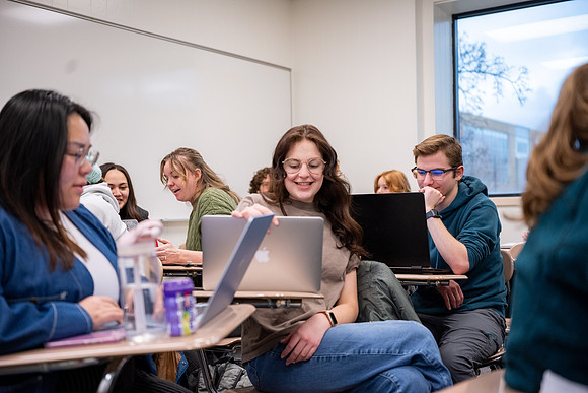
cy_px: 196
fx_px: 719
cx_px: 294
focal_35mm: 44
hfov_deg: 44.5
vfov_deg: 30.5
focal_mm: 44
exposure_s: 1/320
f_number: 2.8
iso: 1000
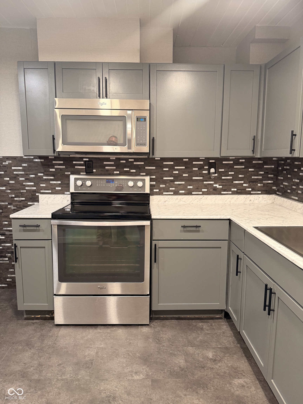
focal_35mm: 24
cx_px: 152
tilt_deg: -9.2
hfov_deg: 56.8
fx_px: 280
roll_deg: -0.3
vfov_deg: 71.6
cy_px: 202
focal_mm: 6.76
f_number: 1.78
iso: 320
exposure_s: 1/60
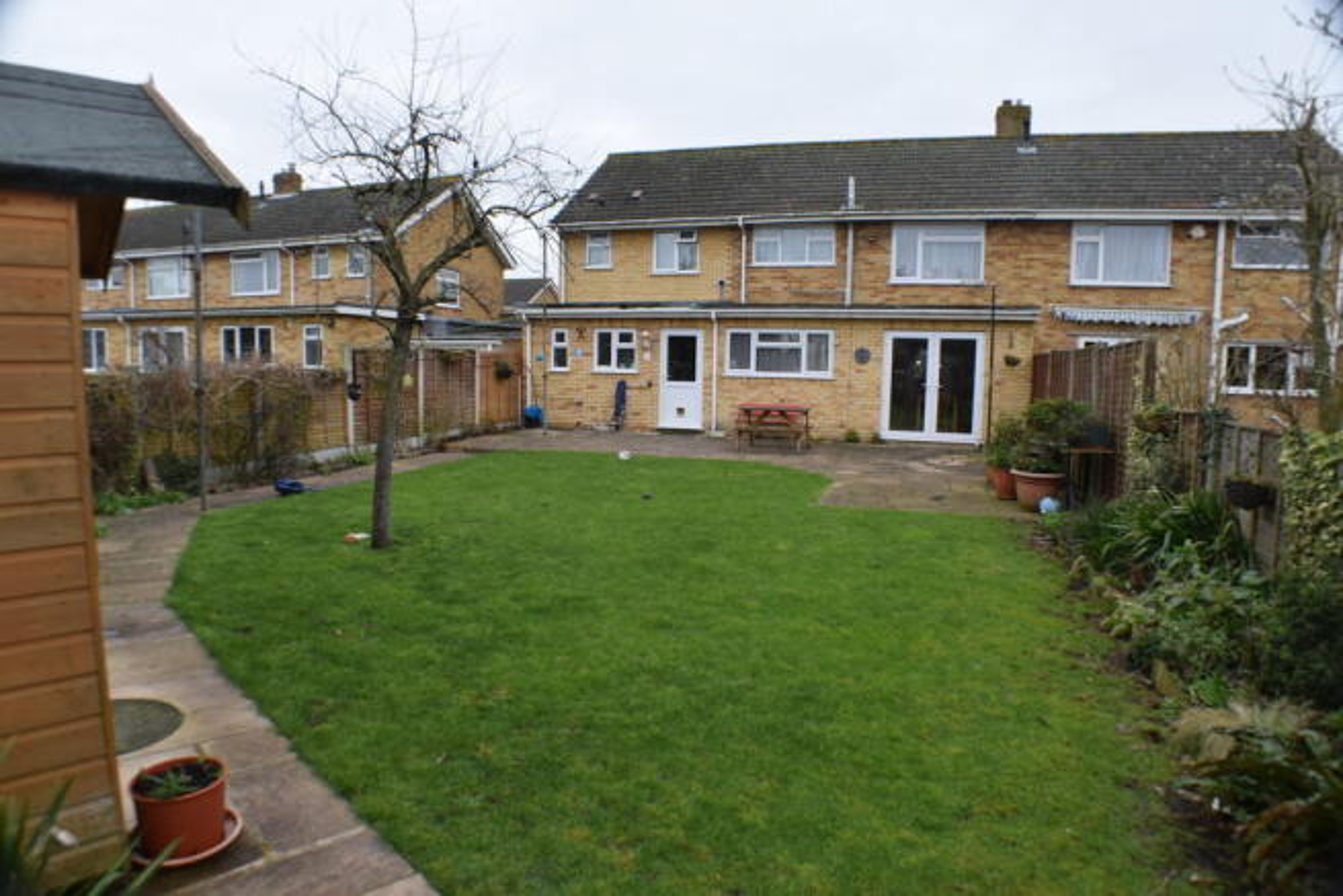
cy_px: 448
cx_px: 672
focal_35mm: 27
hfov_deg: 67.4
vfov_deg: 48.0
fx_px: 1007
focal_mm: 18
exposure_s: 1/250
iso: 400
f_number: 8
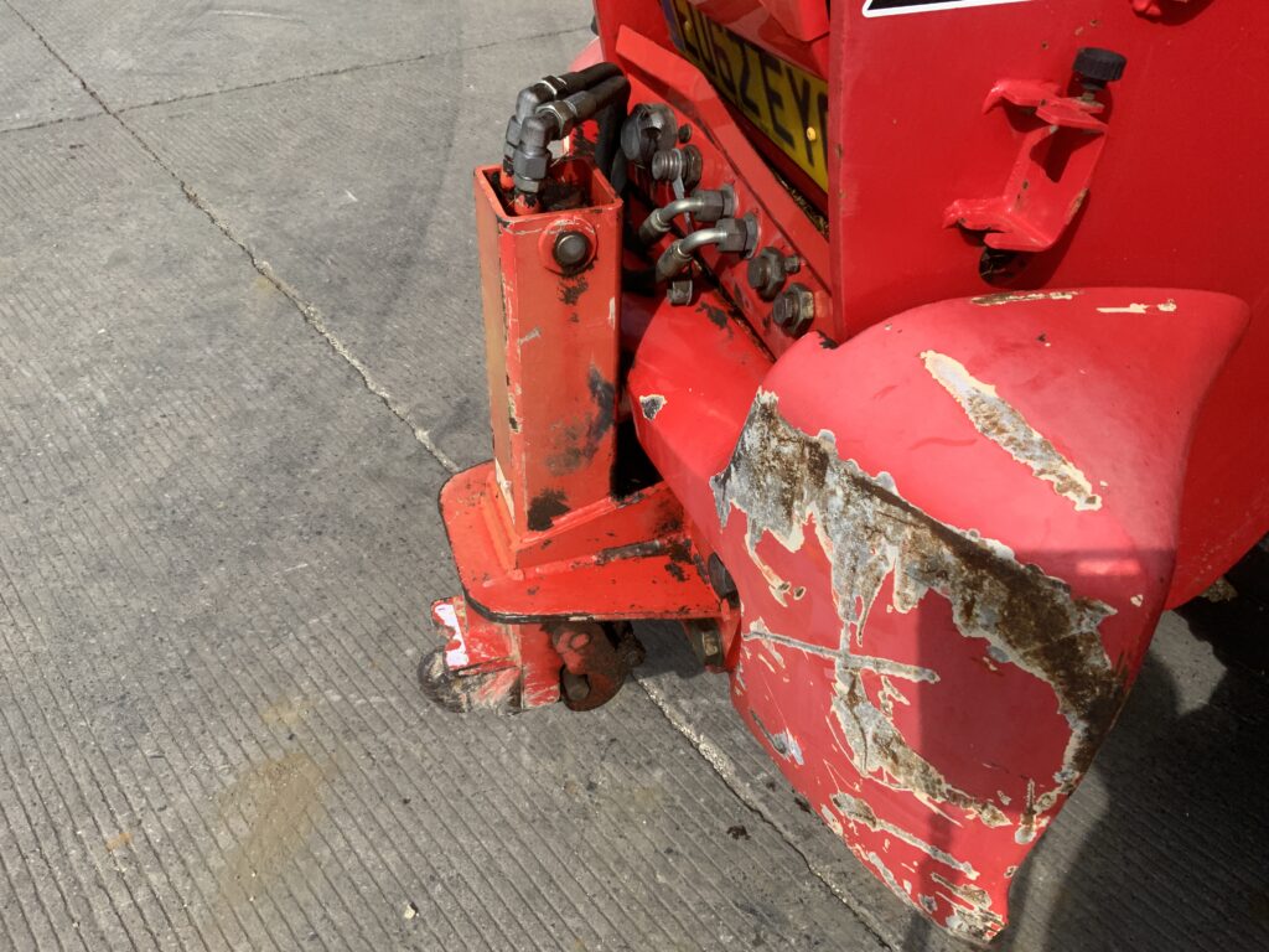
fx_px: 1063
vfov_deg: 48.2
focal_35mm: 29
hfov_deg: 61.7
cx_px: 634
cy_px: 476
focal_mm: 3
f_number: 1.8
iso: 16
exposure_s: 1/1786
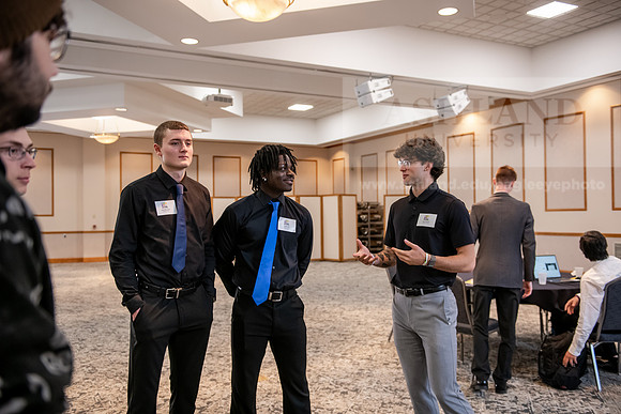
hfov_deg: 55.8
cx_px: 310
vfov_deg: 38.9
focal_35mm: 34
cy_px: 207
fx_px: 587
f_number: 3.2
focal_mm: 34
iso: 2000
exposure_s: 1/160
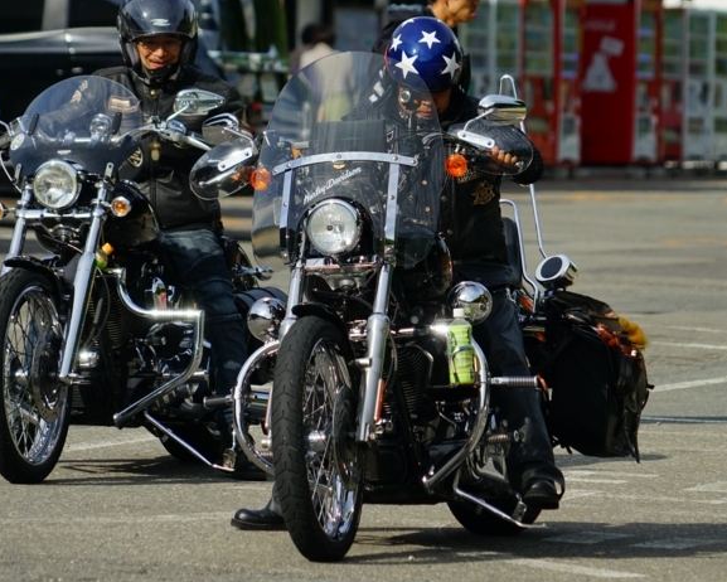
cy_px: 275
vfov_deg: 5.5
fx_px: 6048
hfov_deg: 6.9
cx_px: 292
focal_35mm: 281
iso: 400
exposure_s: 1/2000
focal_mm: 216
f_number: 6.3
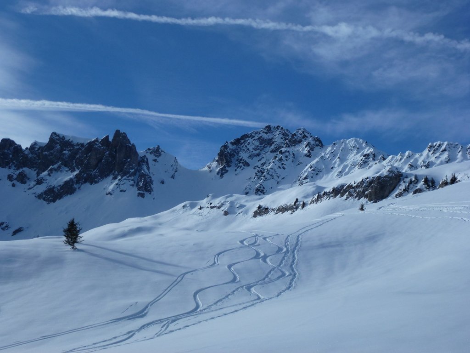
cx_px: 235
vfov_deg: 32.2
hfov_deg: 42.1
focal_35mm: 45
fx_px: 611
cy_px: 176
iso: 100
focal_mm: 8
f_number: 4
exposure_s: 1/1600
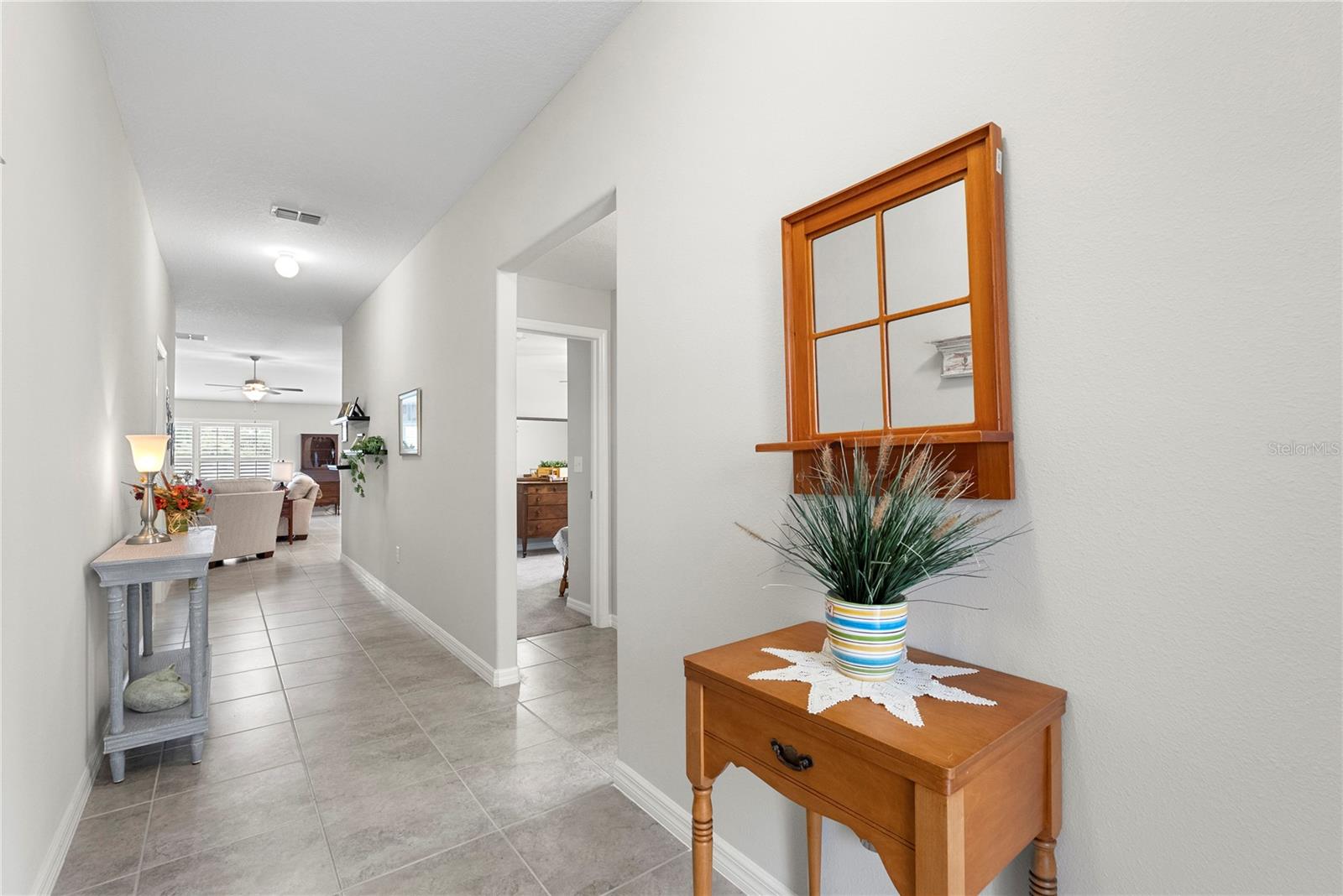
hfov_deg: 96.7
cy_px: 448
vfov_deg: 73.8
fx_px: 597
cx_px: 672
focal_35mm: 16
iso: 2000
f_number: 9
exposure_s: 1/5
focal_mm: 16
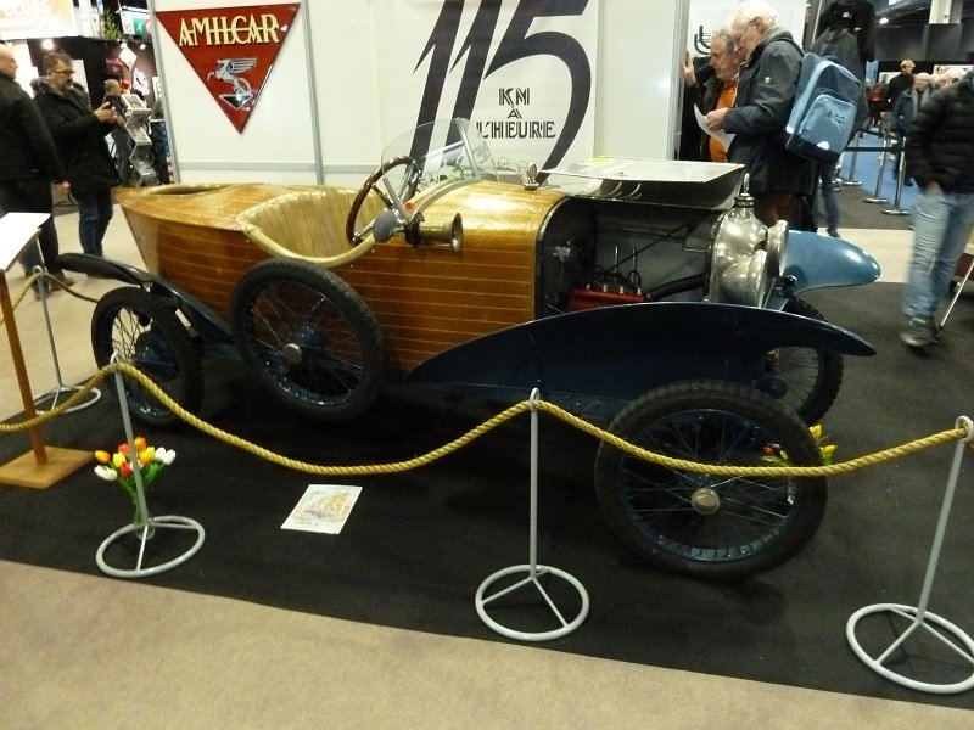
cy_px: 365
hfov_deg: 69.4
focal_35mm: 25
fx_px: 703
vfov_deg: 54.9
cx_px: 487
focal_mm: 4.1
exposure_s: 1/10
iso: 800
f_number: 3.3
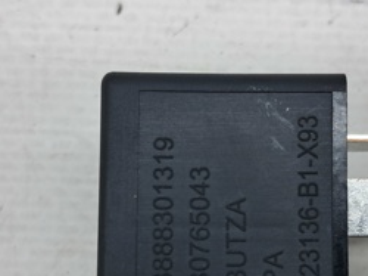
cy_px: 212
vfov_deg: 21.1
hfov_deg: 28.2
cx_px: 210
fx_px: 733
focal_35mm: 69
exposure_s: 1/50
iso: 50
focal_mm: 4
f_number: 1.8
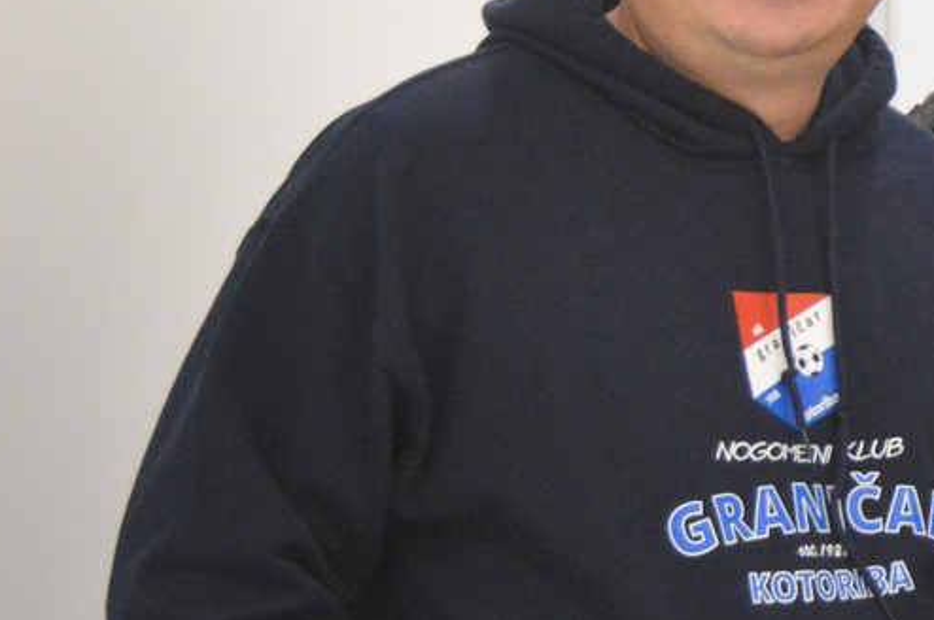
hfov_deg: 13.0
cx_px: 1484
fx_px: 3835
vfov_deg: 9.2
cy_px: 183
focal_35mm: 148
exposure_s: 1/320
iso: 3200
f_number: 4.2
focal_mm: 30
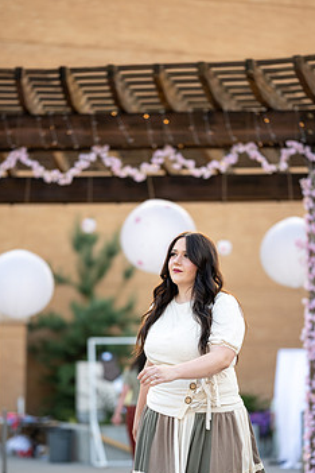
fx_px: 1431
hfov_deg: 12.6
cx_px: 166
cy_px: 298
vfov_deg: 18.7
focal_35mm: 109
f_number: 1.8
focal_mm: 85
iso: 400
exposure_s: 1/1000
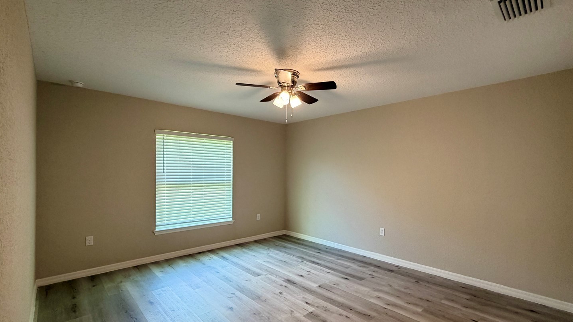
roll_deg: +0.1
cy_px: 173
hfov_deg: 95.9
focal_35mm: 17
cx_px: 297
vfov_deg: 63.8
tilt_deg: +0.3
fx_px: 258
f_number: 2.2
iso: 250
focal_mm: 2.22
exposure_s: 1/60
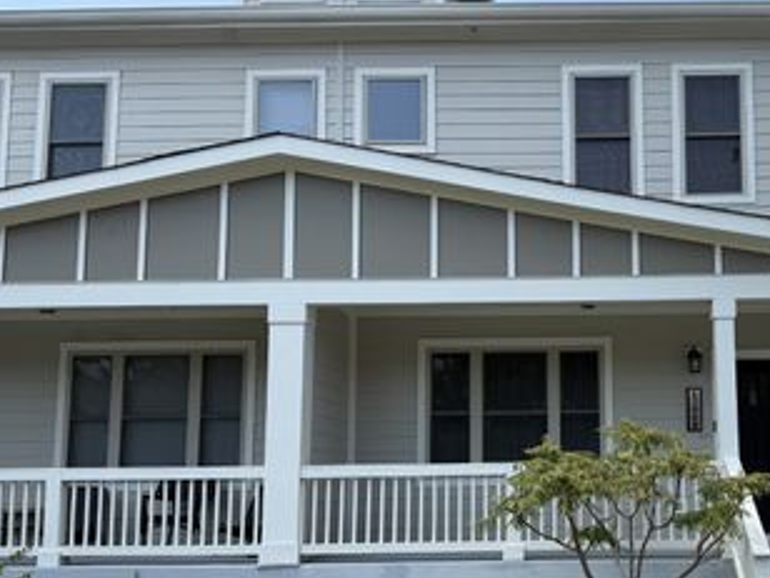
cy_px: 369
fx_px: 868
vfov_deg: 36.6
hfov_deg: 46.4
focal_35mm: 39
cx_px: 565
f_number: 1.78
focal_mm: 6.76
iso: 80
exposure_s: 1/3279
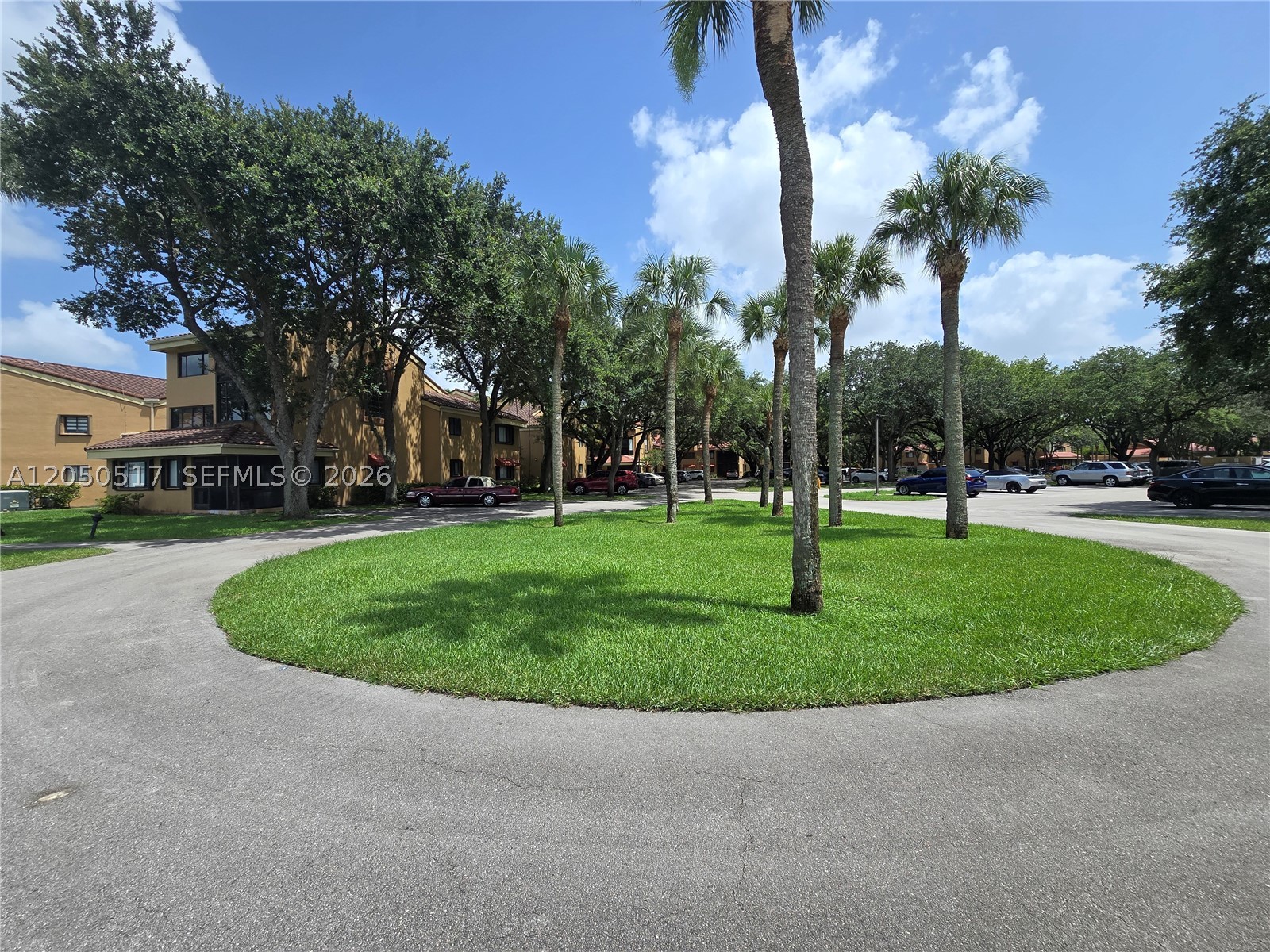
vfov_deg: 89.9
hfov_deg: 106.2
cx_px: 635
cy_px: 476
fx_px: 477
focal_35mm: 13
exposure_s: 1/2000
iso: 50
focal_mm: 2.2
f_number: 2.2
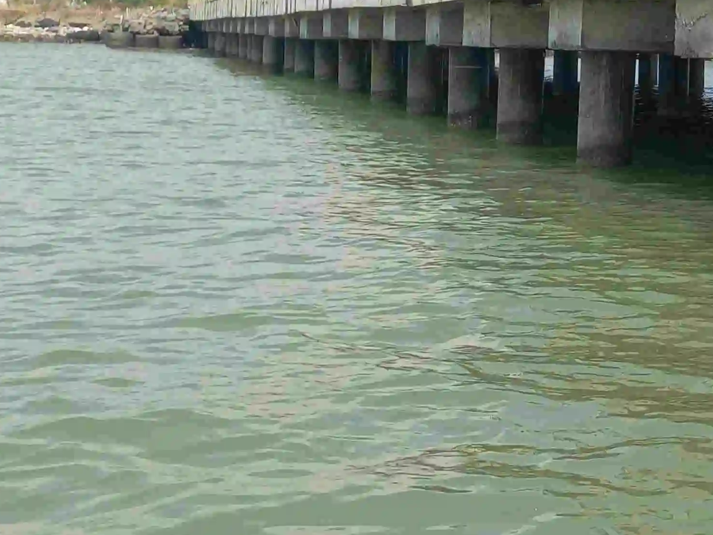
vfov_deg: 18.7
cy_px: 79
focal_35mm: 78
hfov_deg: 22.2
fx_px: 1607
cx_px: 952
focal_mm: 4.6
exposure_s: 1/585
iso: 25
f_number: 1.8
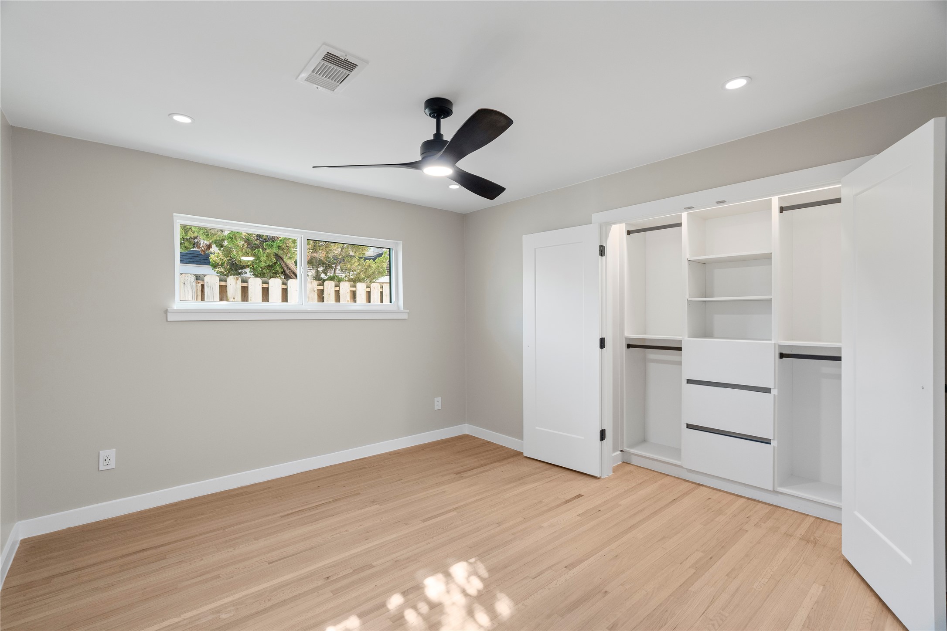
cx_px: 474
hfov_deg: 96.7
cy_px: 316
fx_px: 421
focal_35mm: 16
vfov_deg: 73.7
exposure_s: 1/8
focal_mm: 16
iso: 250
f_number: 7.1
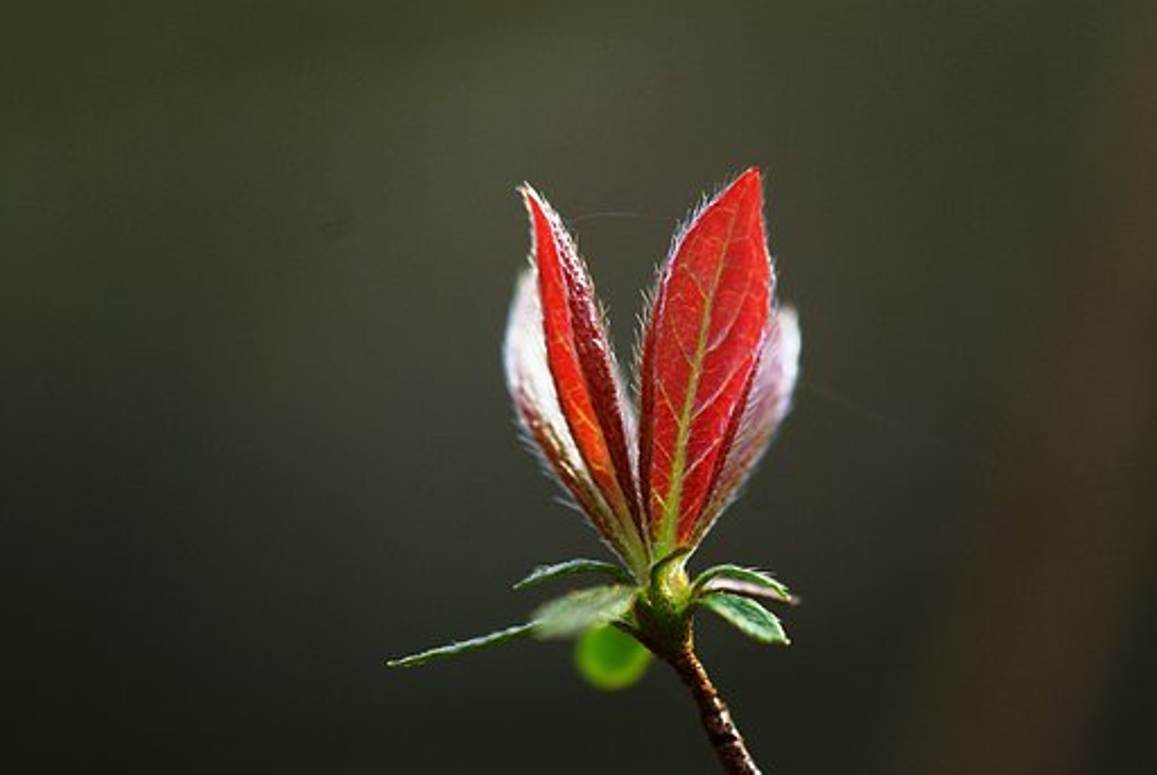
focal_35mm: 270
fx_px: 8690
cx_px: 578
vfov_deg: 5.1
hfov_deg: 7.6
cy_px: 388
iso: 100
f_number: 3.5
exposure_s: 1/320
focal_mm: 180
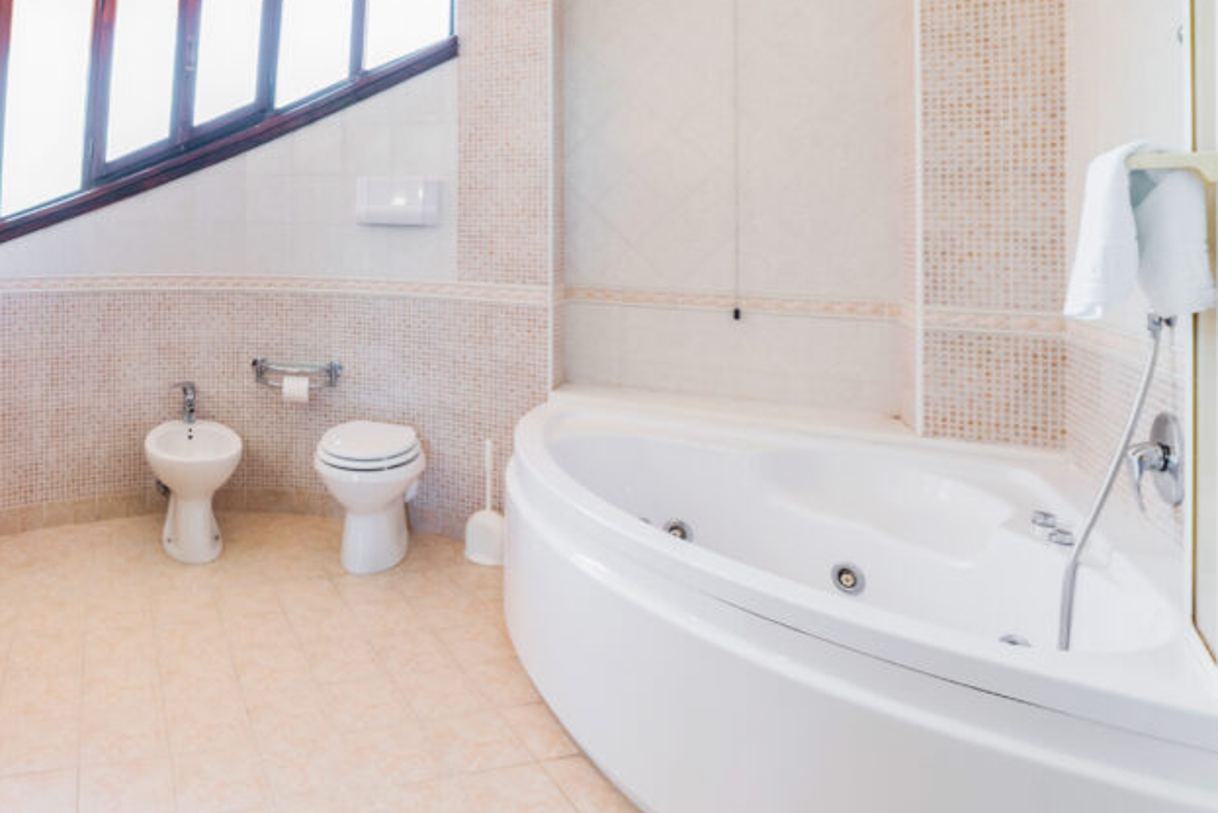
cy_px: 233
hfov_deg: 70.5
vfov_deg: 53.4
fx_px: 778
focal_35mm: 23
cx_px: 293
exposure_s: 1/8
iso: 100
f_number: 8
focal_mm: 14
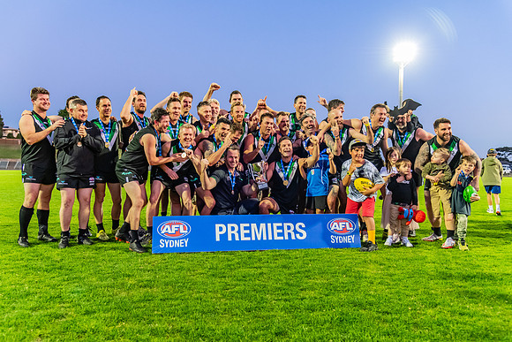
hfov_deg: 68.9
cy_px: 174
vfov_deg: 49.2
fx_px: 373
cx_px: 244
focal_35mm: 26
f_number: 4
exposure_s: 1/100
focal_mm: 24
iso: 3200
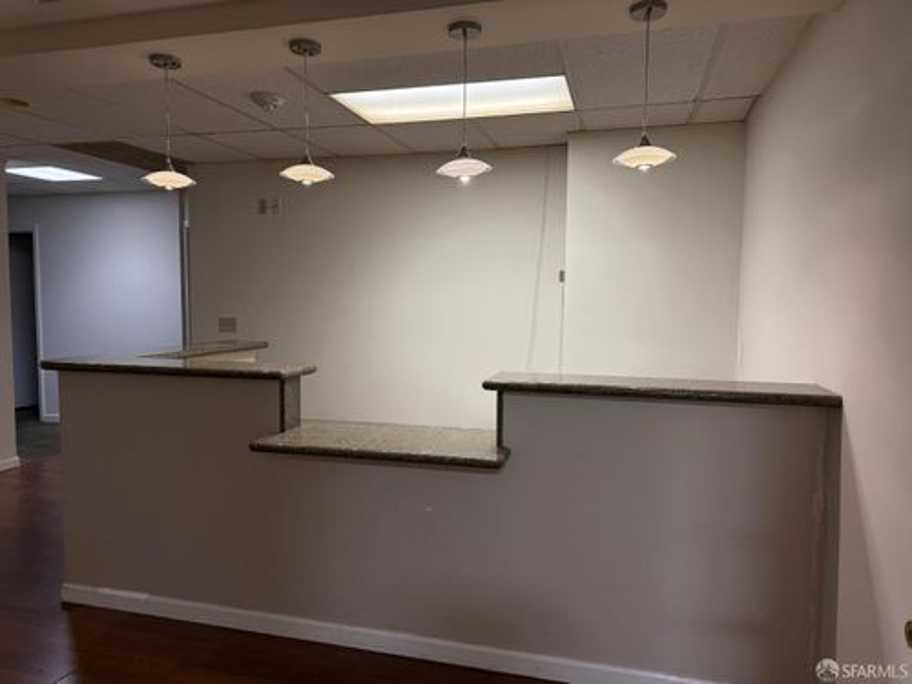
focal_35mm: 24
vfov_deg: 56.8
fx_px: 632
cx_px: 456
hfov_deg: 71.6
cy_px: 342
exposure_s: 1/120
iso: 320
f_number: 1.78
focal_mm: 6.76
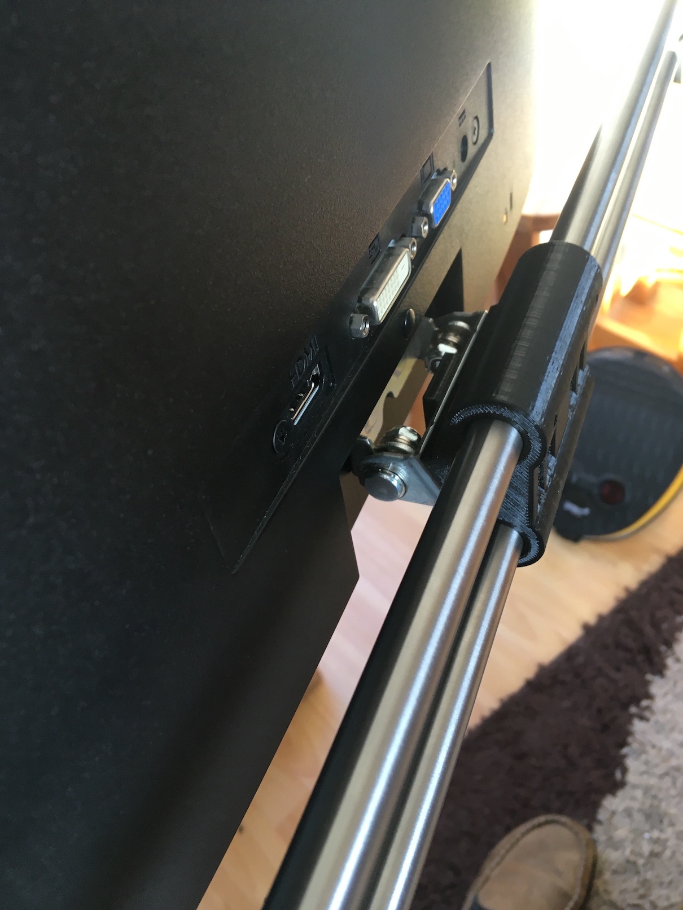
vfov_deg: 61.7
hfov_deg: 48.2
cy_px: 455
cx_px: 342
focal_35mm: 29
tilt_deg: -55.6
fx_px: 763
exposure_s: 1/33
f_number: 2.2
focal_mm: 4.15
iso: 32
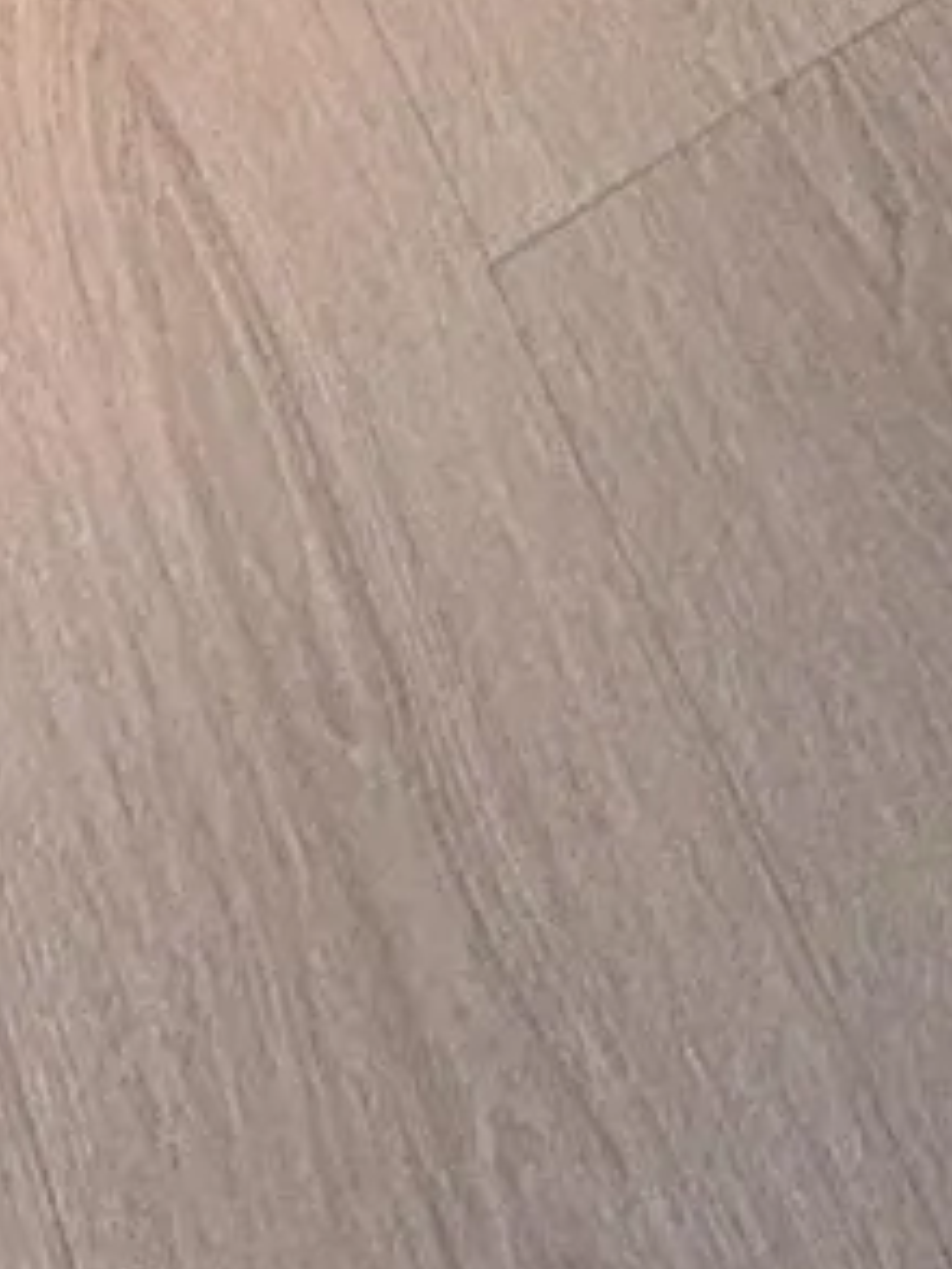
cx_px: 1991
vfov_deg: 8.9
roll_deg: -0.9
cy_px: -3474
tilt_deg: -3.4
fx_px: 4031
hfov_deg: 11.8
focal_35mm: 110
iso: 64
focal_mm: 2.22
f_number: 2.2
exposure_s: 1/120
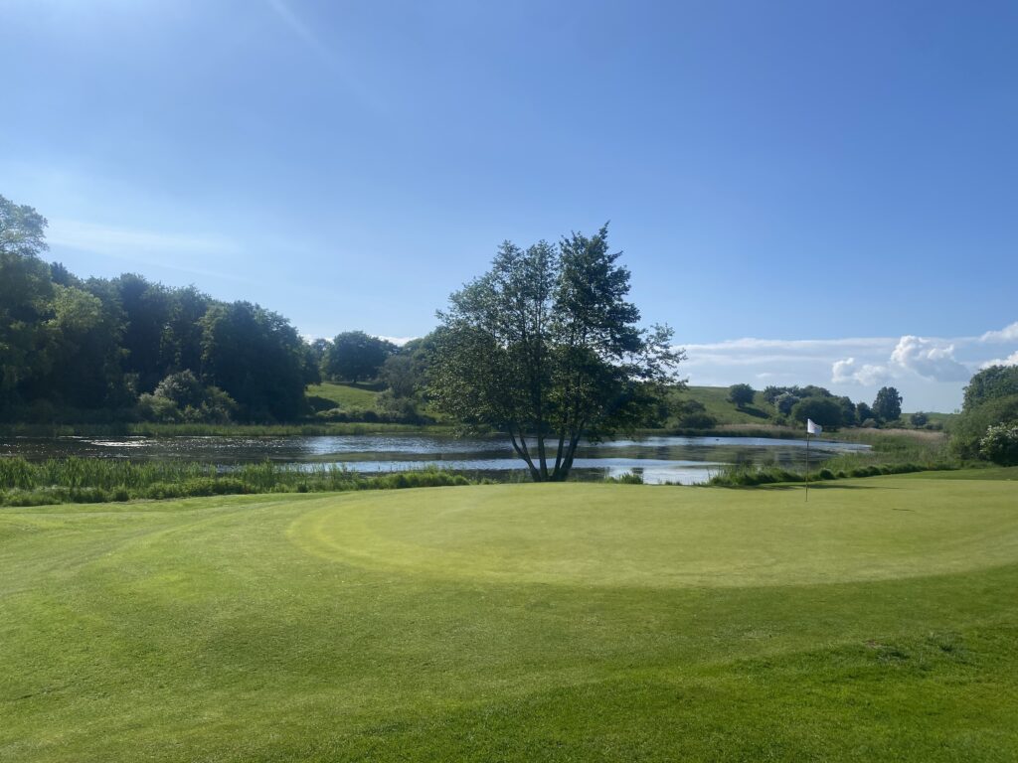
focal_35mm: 26
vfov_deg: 53.1
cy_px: 382
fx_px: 765
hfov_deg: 67.3
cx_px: 509
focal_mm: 4.25
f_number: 1.8
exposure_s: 1/5495
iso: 32
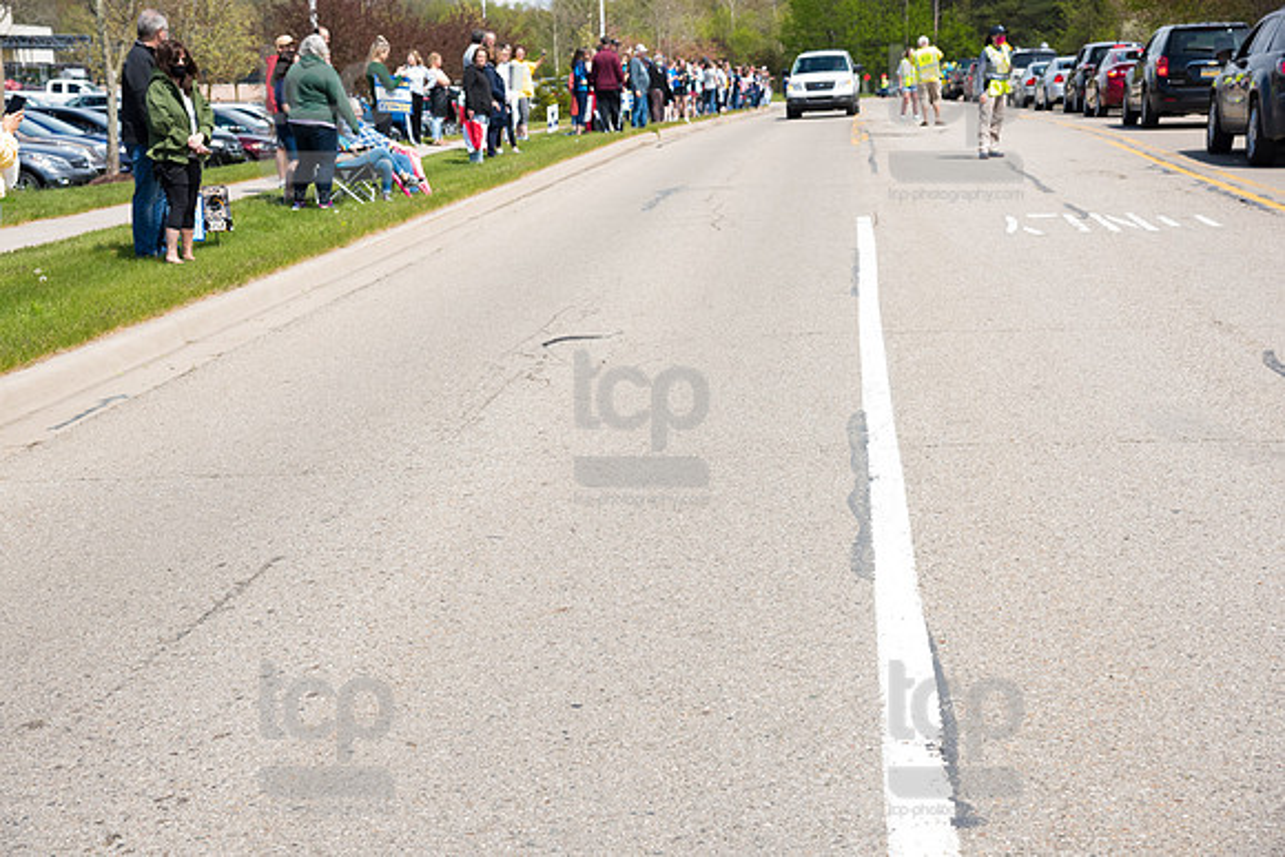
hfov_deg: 31.0
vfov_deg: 20.9
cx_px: 642
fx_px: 2321
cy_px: 428
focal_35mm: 65
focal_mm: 65
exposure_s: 1/800
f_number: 7.1
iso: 1000
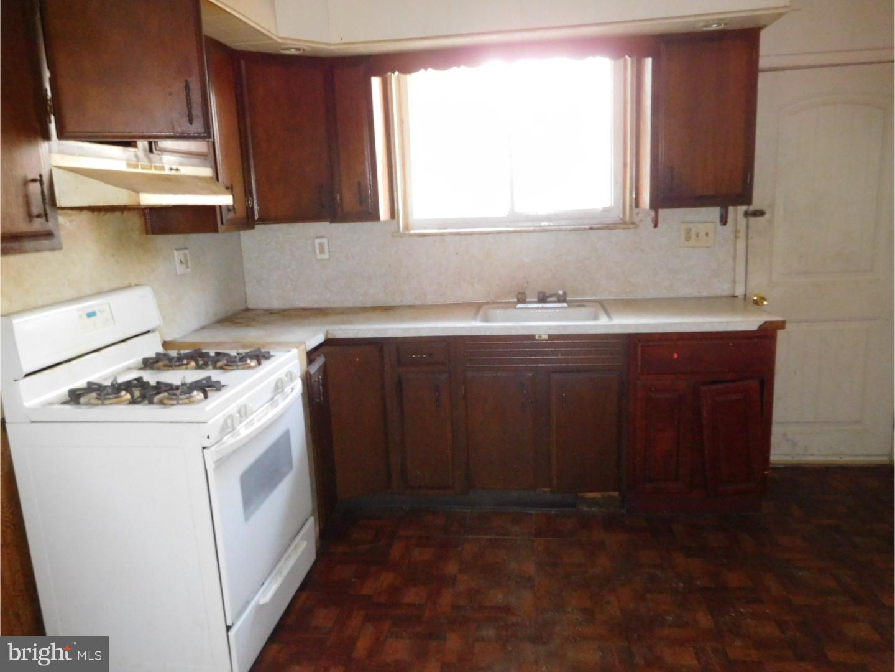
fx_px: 646
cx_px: 448
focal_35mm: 25
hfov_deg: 69.4
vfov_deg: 54.9
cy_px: 336
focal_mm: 4.5
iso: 800
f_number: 3.4
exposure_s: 1/6
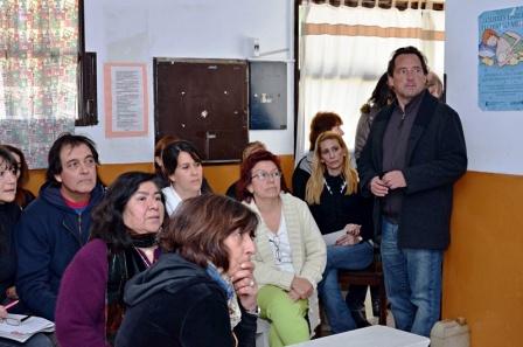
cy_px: 174
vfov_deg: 23.7
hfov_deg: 35.1
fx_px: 827
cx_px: 262
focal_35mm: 57
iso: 800
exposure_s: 1/60
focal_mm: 38
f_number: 7.1
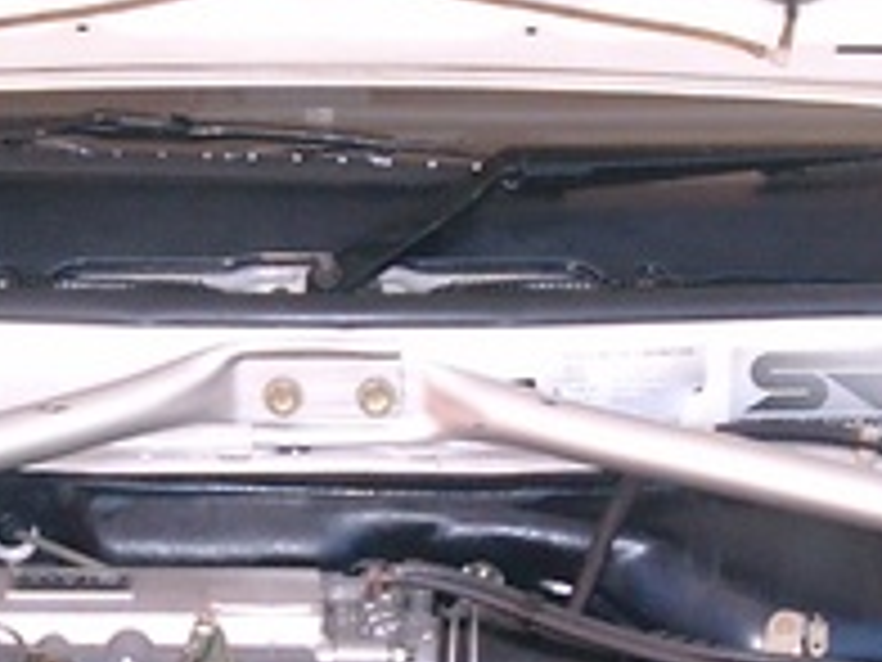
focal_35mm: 151
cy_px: 509
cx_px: 418
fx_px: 3847
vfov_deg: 9.8
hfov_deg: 13.1
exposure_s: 1/160
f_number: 2.6
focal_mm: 7.6
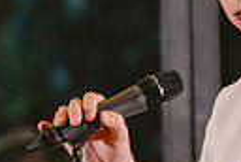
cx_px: 132
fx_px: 3852
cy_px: 208
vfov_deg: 2.4
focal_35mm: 574
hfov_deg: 3.6
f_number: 2
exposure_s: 1/160
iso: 1000
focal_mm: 85
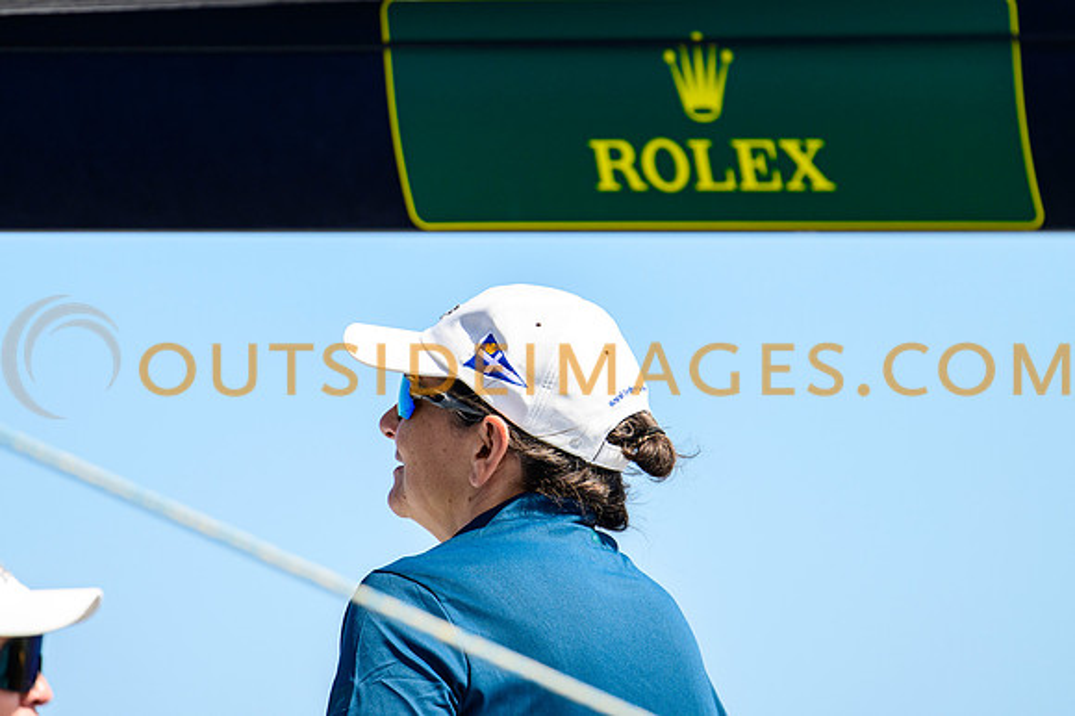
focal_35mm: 600
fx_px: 17906
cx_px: 538
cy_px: 358
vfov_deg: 2.3
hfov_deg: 3.4
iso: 250
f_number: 4.5
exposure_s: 1/1250
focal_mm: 400
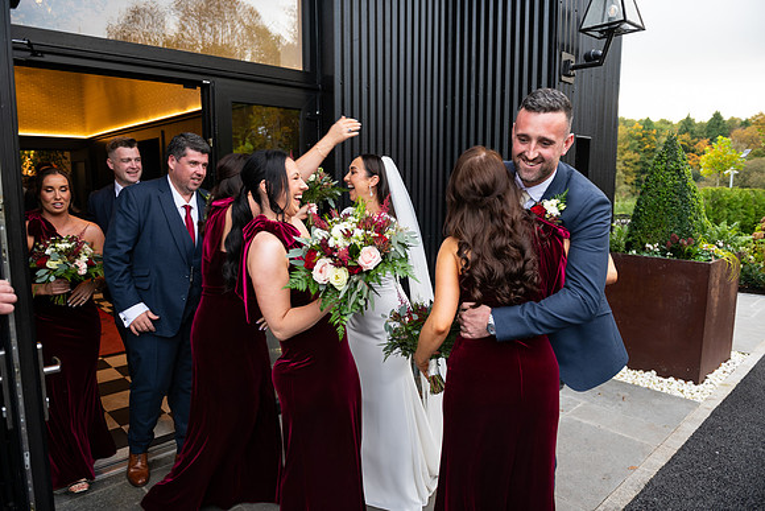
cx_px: 382
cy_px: 256
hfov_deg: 73.7
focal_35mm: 24
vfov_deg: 53.2
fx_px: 510
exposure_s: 1/160
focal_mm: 24
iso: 320
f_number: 3.5
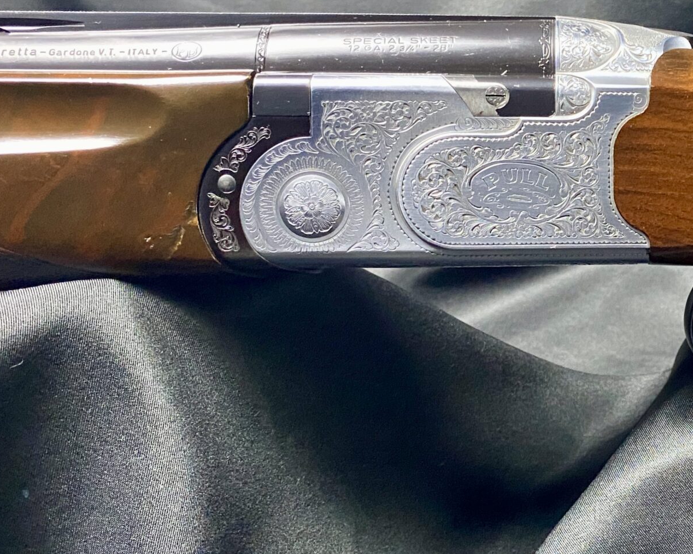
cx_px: 723
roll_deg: -0.5
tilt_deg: -12.7
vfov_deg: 28.0
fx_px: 1107
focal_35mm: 54
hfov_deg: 31.6
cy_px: 229
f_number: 1.8
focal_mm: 4.25
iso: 500
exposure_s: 1/54
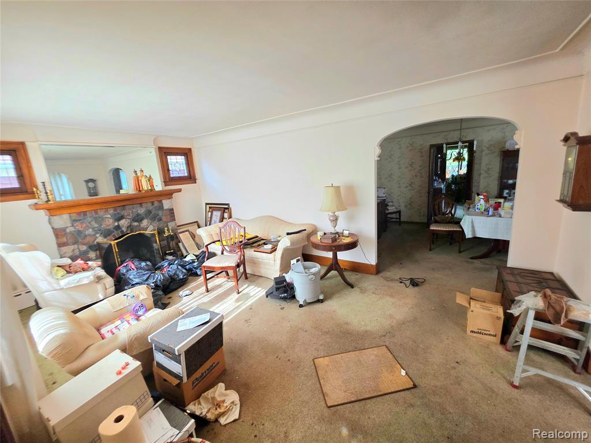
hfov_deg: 106.2
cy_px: 222
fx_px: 222
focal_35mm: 13
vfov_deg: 89.9
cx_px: 296
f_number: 1.9
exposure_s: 1/120
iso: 80
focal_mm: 2.2
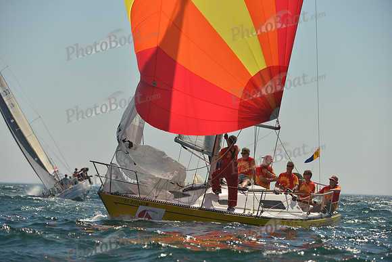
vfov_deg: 6.9
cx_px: 196
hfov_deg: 10.3
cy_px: 131
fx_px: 2178
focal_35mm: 200
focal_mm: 200
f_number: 5.6
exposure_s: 1/2000
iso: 250
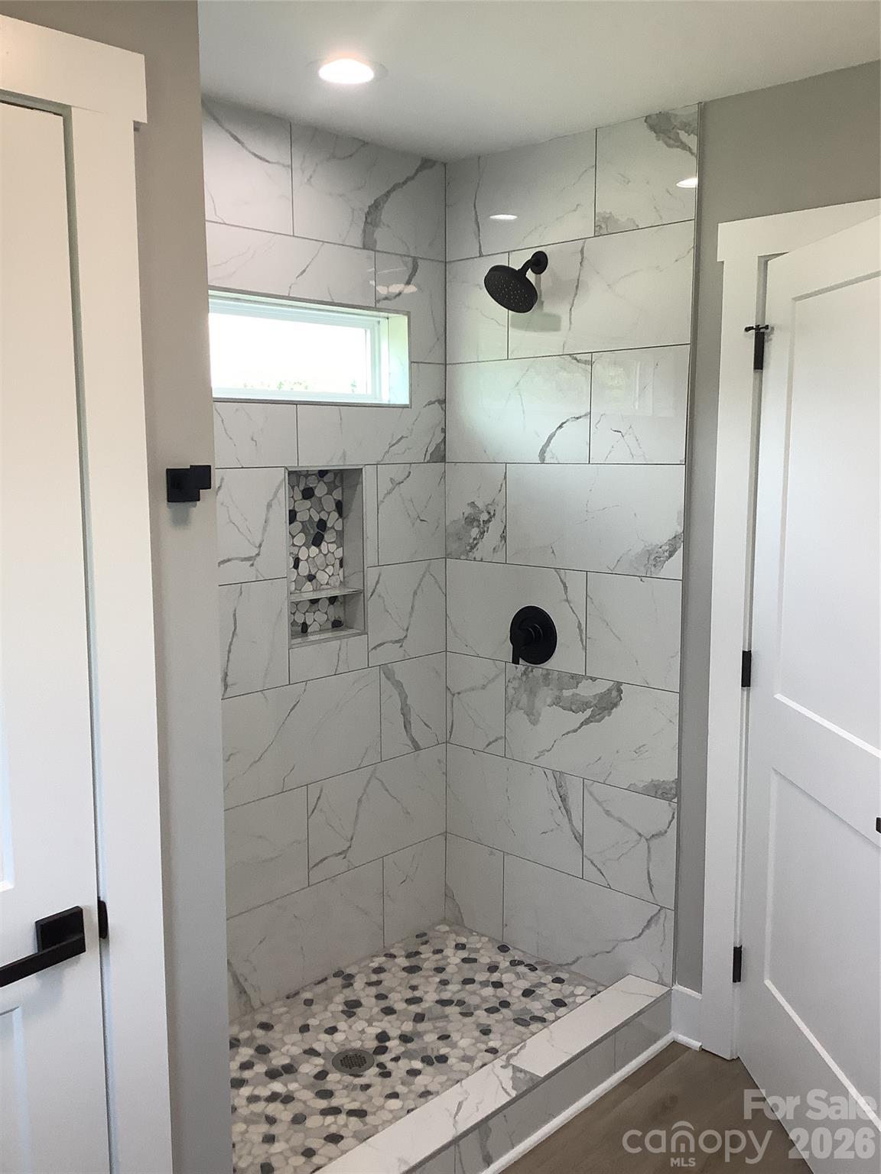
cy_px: 587
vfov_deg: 58.4
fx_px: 1052
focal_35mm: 31
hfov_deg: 45.4
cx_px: 440
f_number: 2.4
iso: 80
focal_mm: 3.3
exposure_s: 1/120
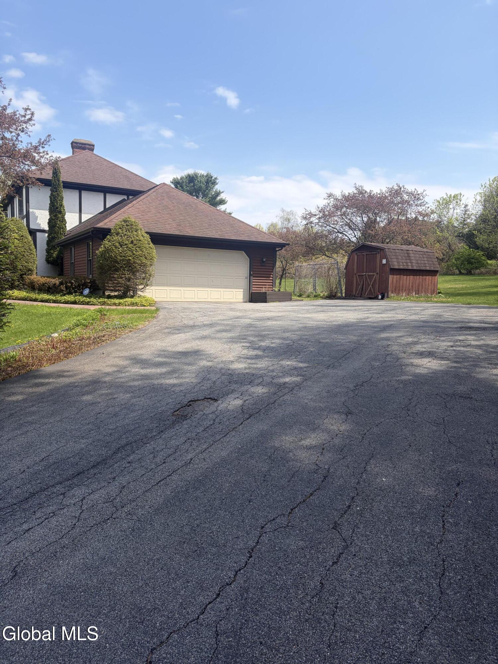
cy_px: 332
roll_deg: -0.3
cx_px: 249
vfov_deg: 67.3
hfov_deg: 53.1
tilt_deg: -7.3
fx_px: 499
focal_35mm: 26
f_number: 1.6
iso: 50
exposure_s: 1/2985
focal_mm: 5.96
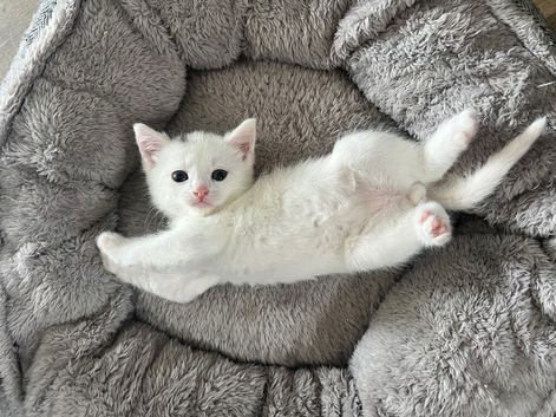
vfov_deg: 53.0
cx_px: 278
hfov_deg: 67.3
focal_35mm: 26
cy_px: 208
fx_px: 418
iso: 125
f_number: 1.5
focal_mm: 5.7
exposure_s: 1/62
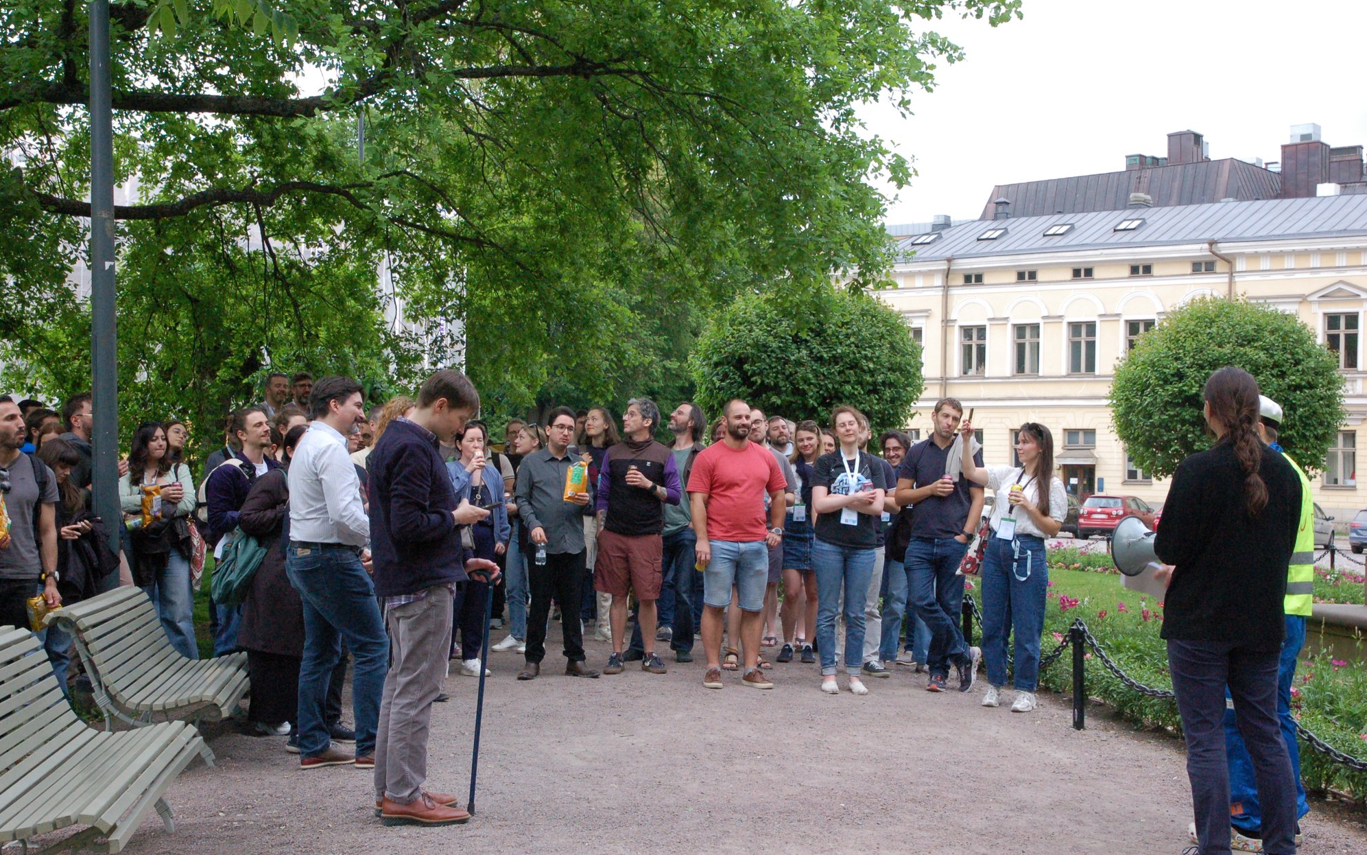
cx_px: 682
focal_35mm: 48
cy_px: 425
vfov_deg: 27.1
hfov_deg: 42.2
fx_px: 1770
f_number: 13
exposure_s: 1/125
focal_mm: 31
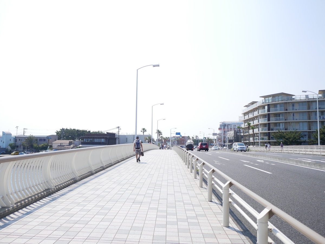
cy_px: 122
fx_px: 282
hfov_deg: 59.9
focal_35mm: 30
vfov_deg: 46.8
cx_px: 162
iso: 200
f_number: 2.5
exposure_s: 1/4000
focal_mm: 15
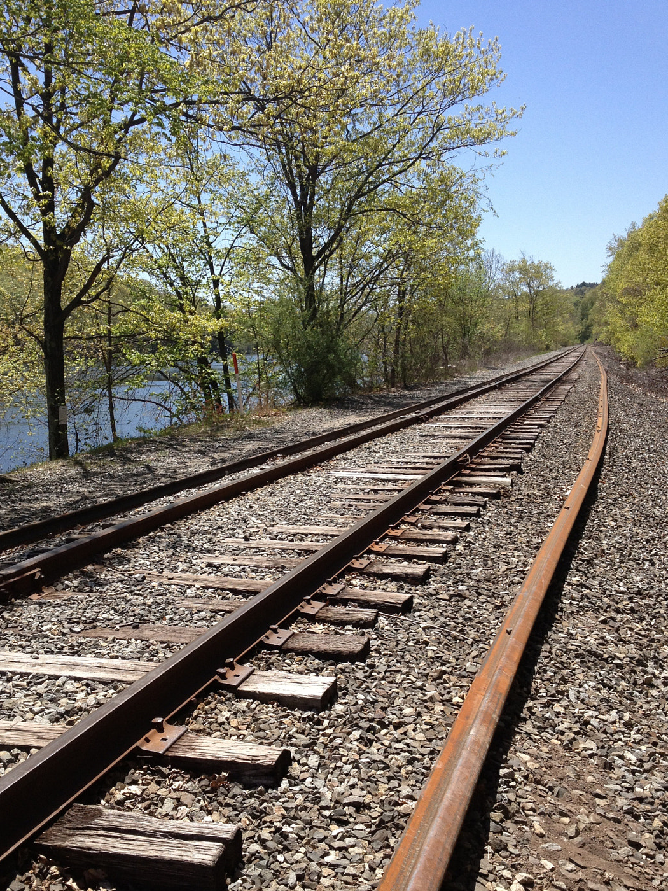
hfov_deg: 35.9
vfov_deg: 46.7
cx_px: 291
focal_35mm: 40
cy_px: 500
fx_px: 1029
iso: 50
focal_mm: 4.28
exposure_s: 1/1381
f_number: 2.4
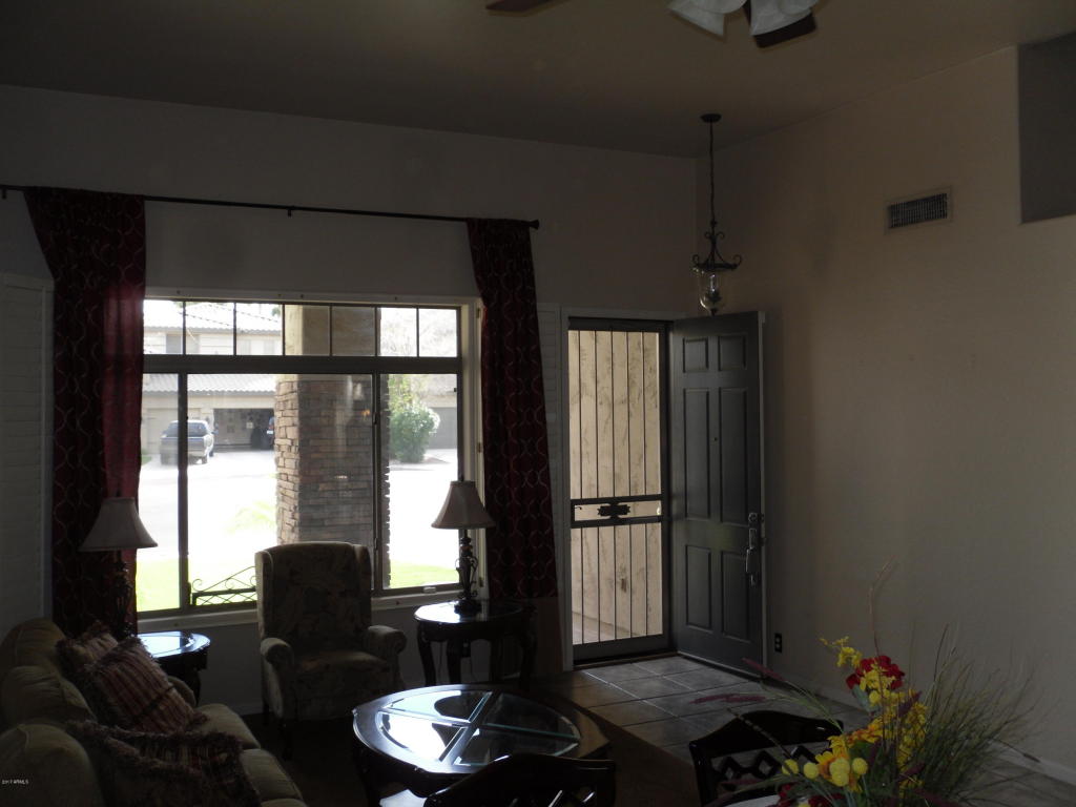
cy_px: 404
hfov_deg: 42.1
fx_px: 1399
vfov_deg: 32.2
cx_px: 538
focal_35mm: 45
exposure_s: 1/45
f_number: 3.5
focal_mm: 6.3
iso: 100
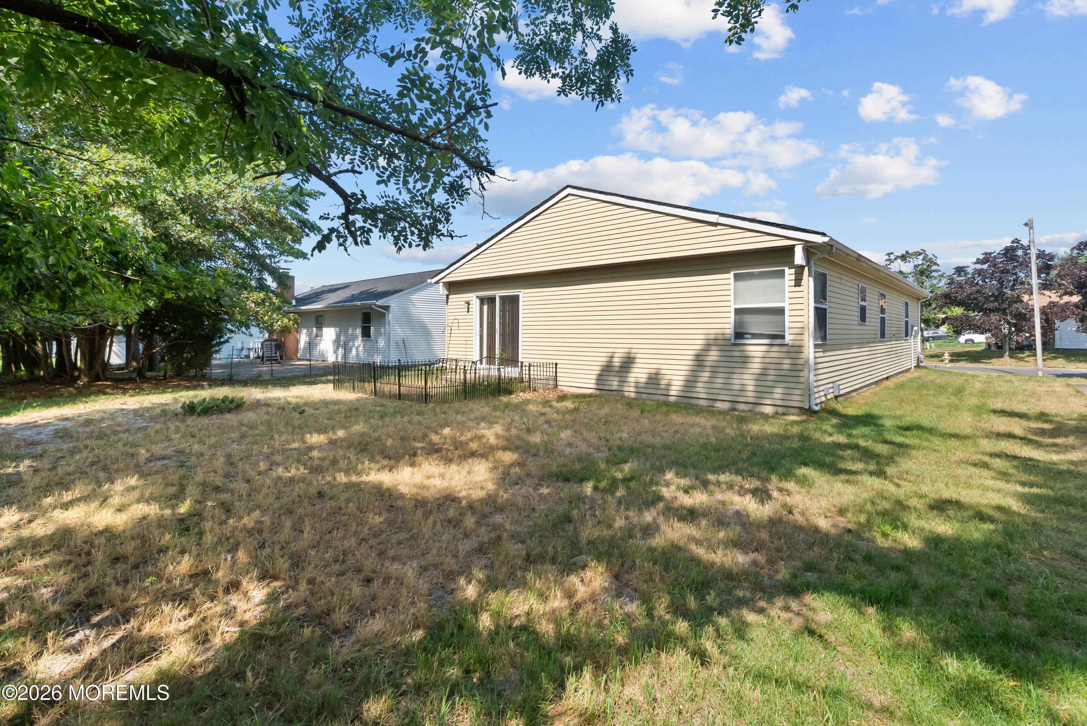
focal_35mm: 16
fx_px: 483
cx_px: 544
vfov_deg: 73.8
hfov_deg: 96.7
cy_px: 363
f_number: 9
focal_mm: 16
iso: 250
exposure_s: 1/400
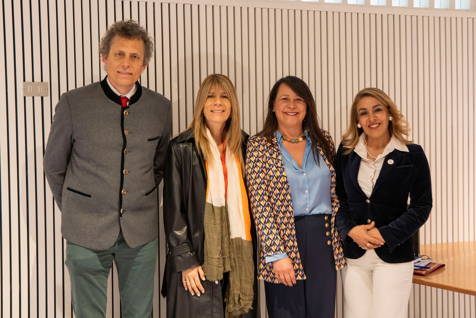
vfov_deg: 29.5
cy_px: 147
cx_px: 238
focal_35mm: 46
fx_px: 603
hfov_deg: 43.1
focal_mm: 26
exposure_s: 1/25
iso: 1250
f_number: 2.8
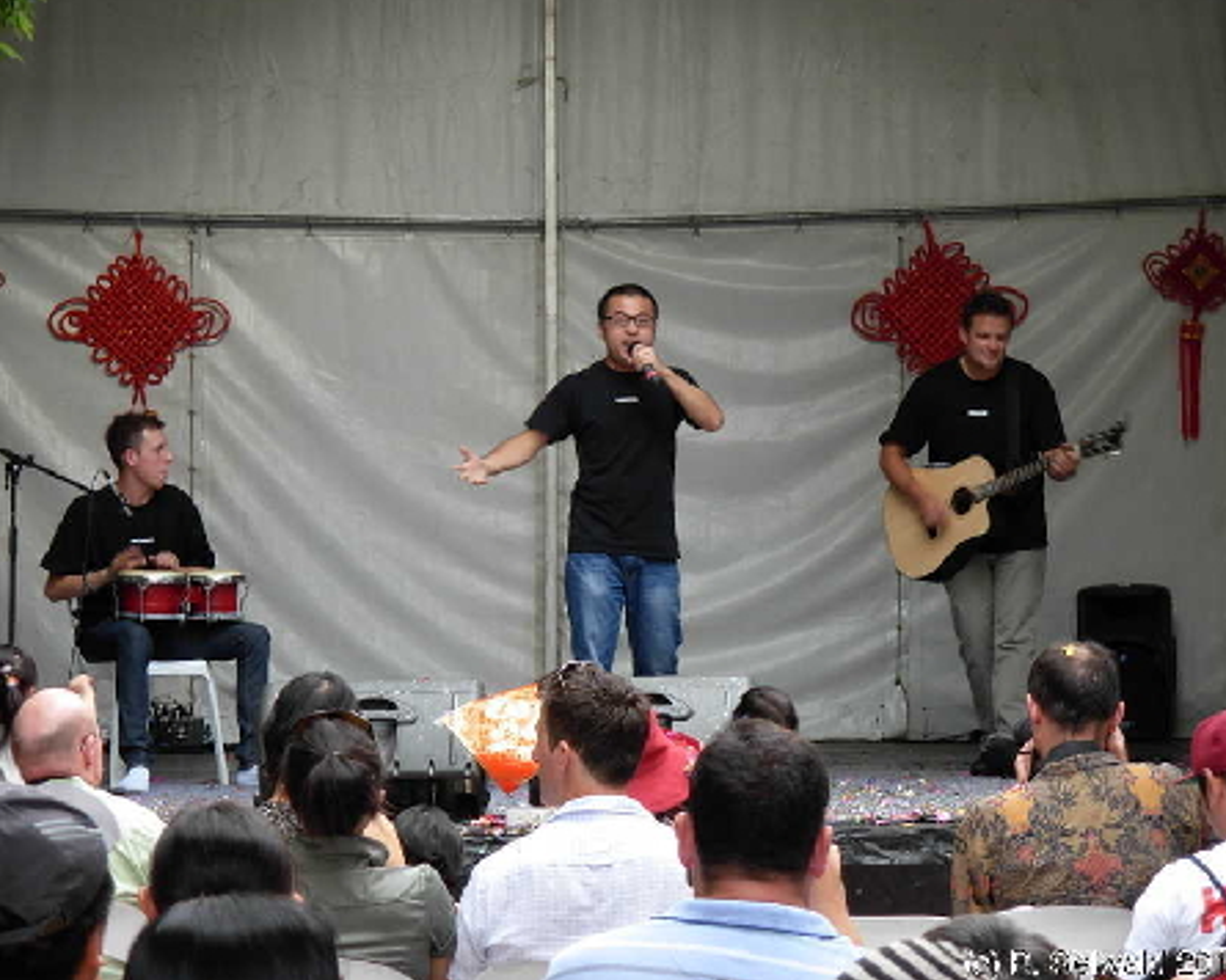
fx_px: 5044
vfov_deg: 11.1
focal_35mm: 139
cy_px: 487
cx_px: 587
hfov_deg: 13.9
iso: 79
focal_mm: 21.8
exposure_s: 1/19
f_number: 4.4
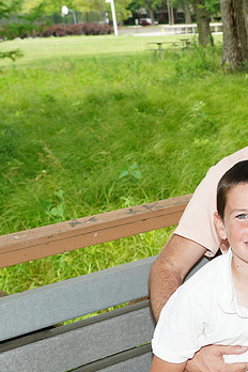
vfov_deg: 33.4
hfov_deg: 21.0
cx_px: 301
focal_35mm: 60
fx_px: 620
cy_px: 185
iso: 250
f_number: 7.1
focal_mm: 36
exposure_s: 1/200
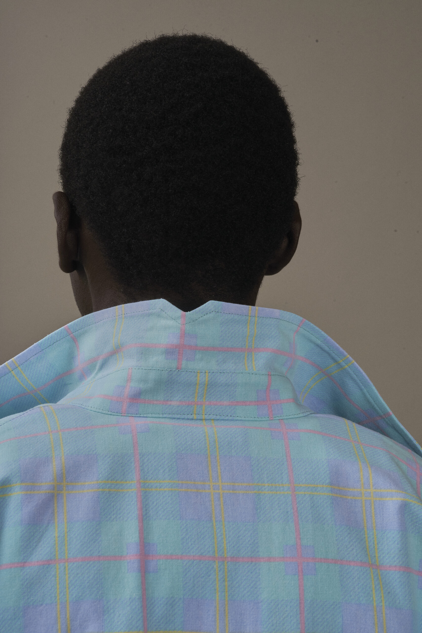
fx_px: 1844
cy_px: 316
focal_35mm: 105
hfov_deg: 13.1
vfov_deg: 19.4
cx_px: 211
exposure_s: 1/160
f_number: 11
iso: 200
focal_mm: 105
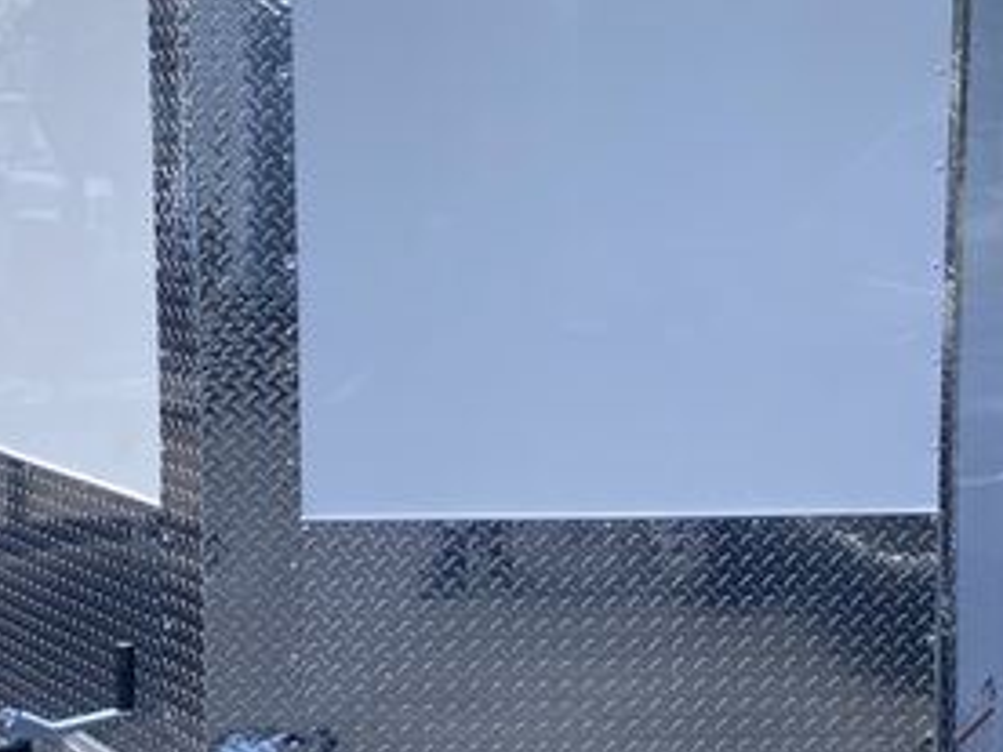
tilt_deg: -4.7
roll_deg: +1.0
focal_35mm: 65
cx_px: 665
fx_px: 1883
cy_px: 374
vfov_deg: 22.6
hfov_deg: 29.6
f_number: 1.8
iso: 20
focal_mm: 3.99
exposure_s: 1/1000
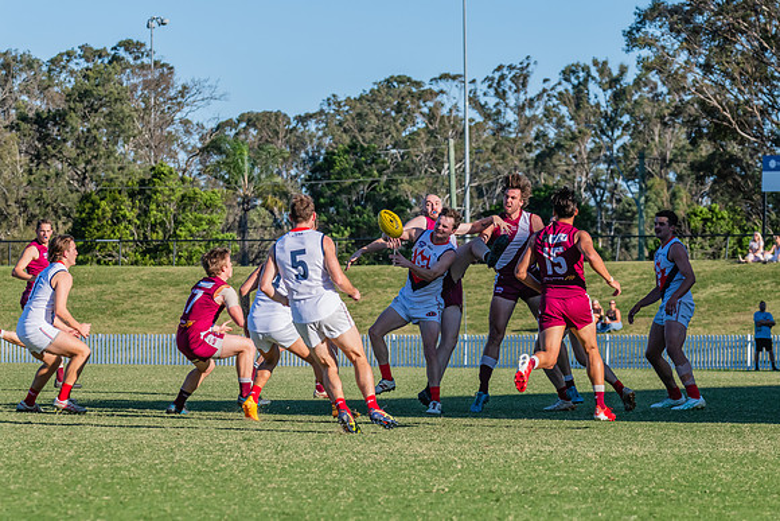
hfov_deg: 8.9
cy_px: 281
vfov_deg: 6.0
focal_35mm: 230
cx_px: 424
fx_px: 4987
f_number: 10
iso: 800
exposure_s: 1/1600
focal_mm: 210
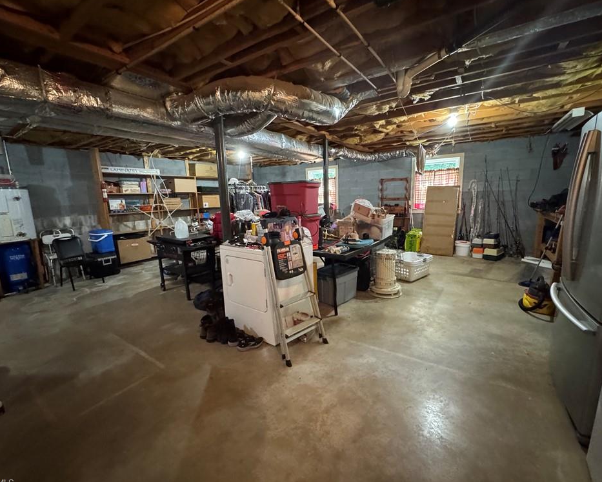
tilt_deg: -6.6
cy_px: 241
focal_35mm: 15
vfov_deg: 84.0
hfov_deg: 96.8
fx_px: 267
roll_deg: +1.2
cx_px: 298
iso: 1250
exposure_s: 1/40
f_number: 2.2
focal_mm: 2.22
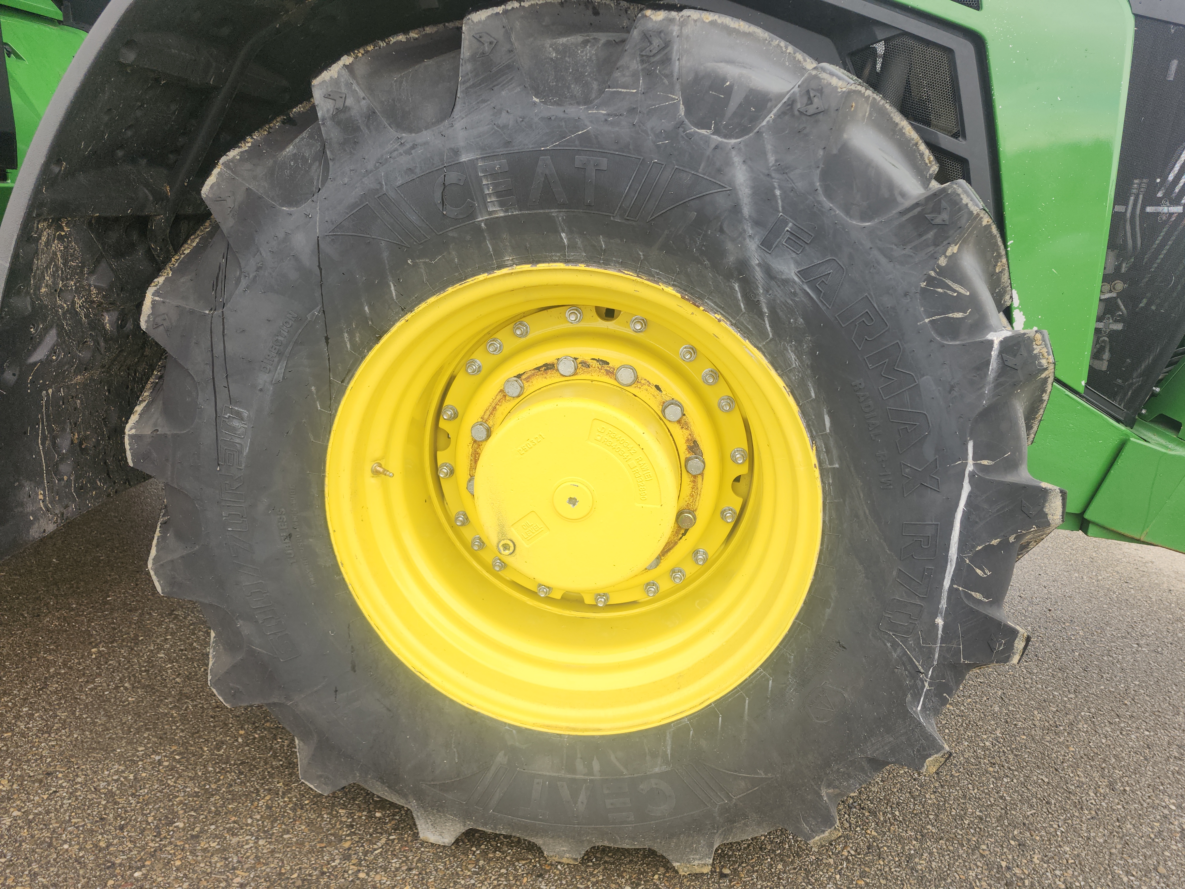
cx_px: 592
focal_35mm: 23
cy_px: 444
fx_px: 787
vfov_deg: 58.9
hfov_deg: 73.9
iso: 25
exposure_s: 1/246
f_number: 1.8
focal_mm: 5.54
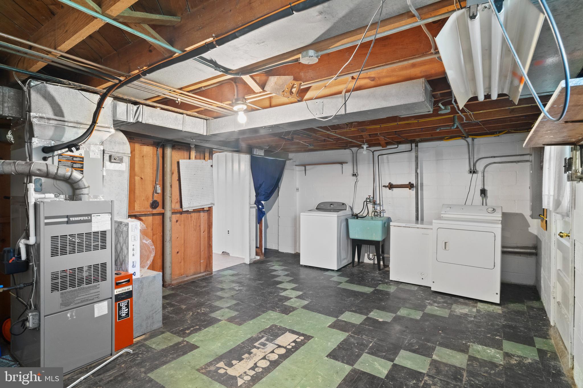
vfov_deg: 67.4
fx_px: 291
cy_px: 194
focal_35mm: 18
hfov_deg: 90.0
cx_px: 292
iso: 400
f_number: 8
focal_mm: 18
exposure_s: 3.2
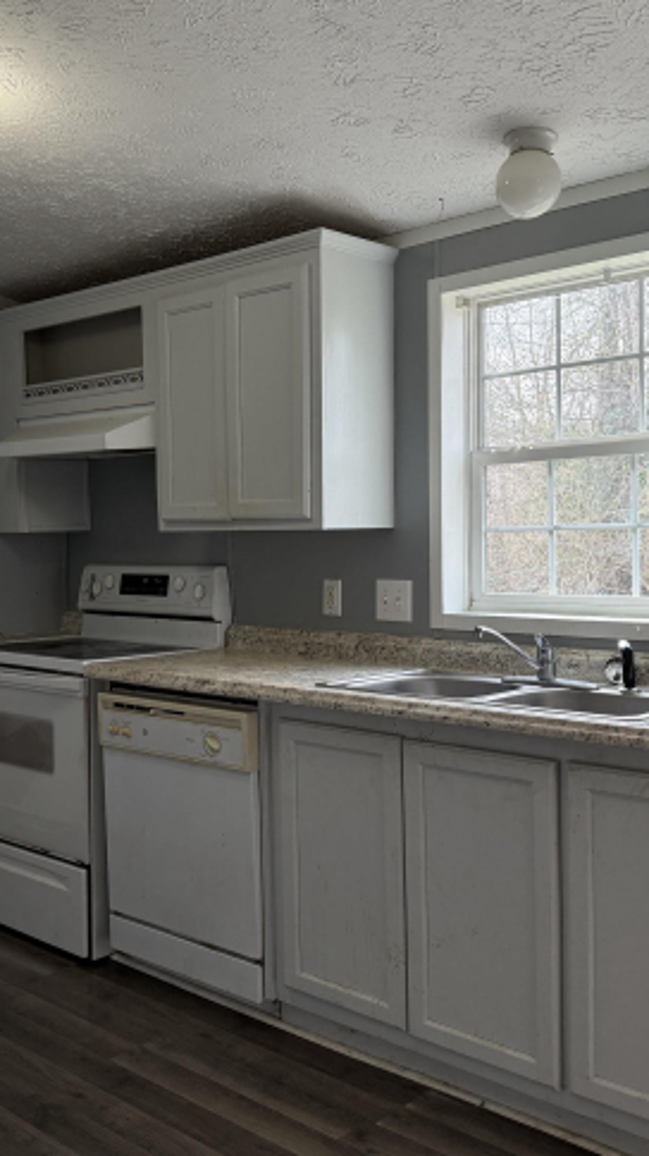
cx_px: 237
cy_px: 580
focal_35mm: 36
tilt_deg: -2.7
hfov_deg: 32.6
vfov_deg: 55.3
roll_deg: +1.5
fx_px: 1102
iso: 160
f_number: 1.78
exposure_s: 1/237
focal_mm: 6.76
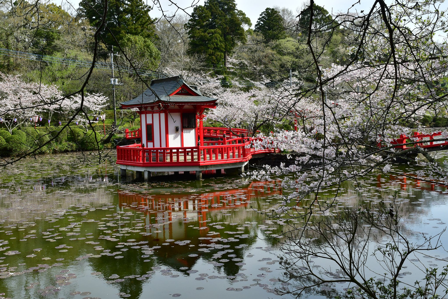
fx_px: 523
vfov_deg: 31.9
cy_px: 150
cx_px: 224
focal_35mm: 42
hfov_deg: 46.4
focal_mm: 28
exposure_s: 1/500
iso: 400
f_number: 11
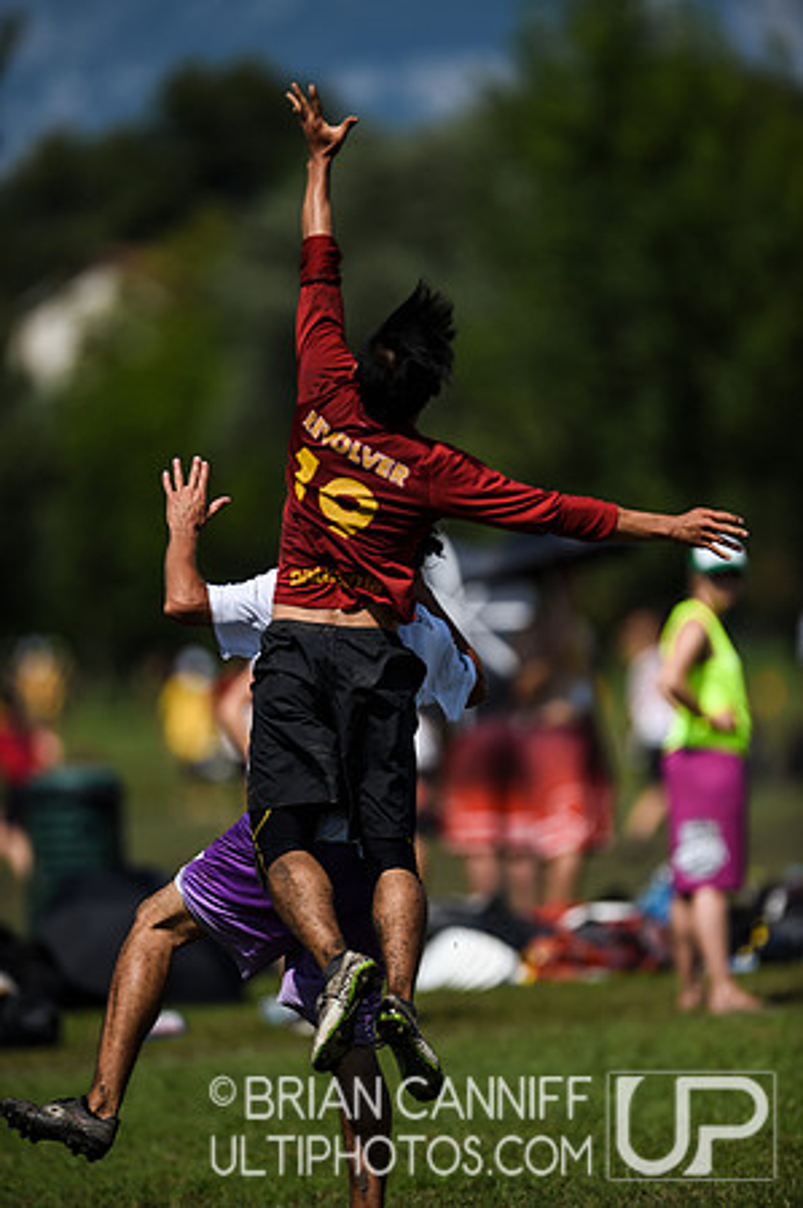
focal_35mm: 400
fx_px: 13413
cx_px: 402
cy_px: 604
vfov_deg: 5.2
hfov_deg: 3.4
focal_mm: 400
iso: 200
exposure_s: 1/8000
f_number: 2.8
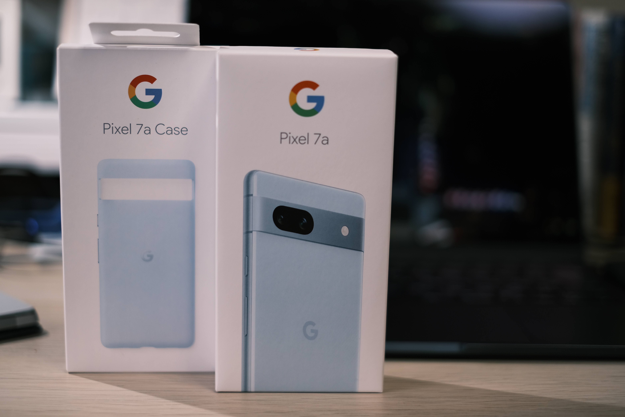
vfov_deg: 25.5
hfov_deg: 37.5
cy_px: 208
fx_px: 920
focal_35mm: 53
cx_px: 312
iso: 160
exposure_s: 1/200
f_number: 1.4
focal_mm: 35
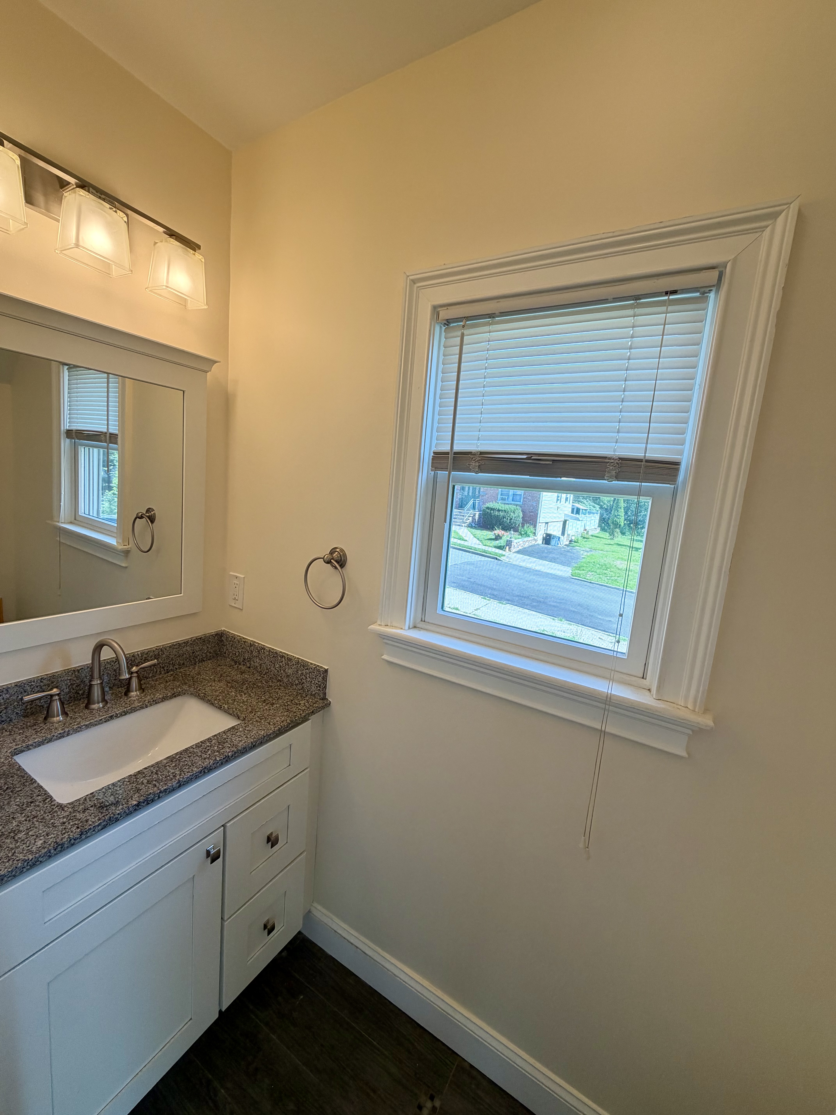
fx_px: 451
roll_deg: -4.8
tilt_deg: -9.5
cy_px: 558
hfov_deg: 85.7
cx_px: 418
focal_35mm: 14
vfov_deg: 102.1
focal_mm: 2.22
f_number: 2.2
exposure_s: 1/120
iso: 64
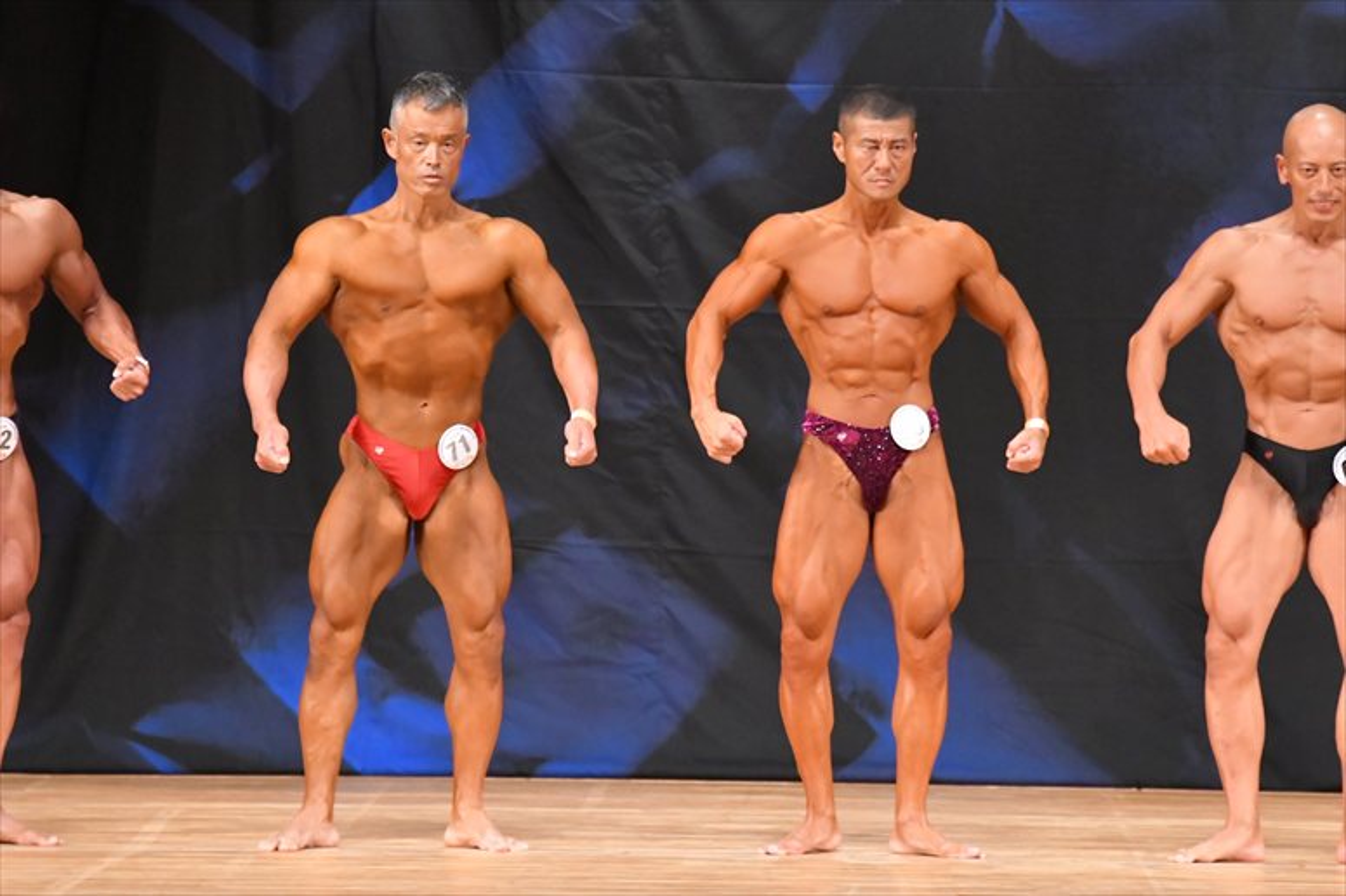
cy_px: 448
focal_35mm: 285
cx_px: 673
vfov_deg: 4.8
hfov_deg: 7.2
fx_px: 10651
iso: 8000
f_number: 5.6
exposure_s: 1/400
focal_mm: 190
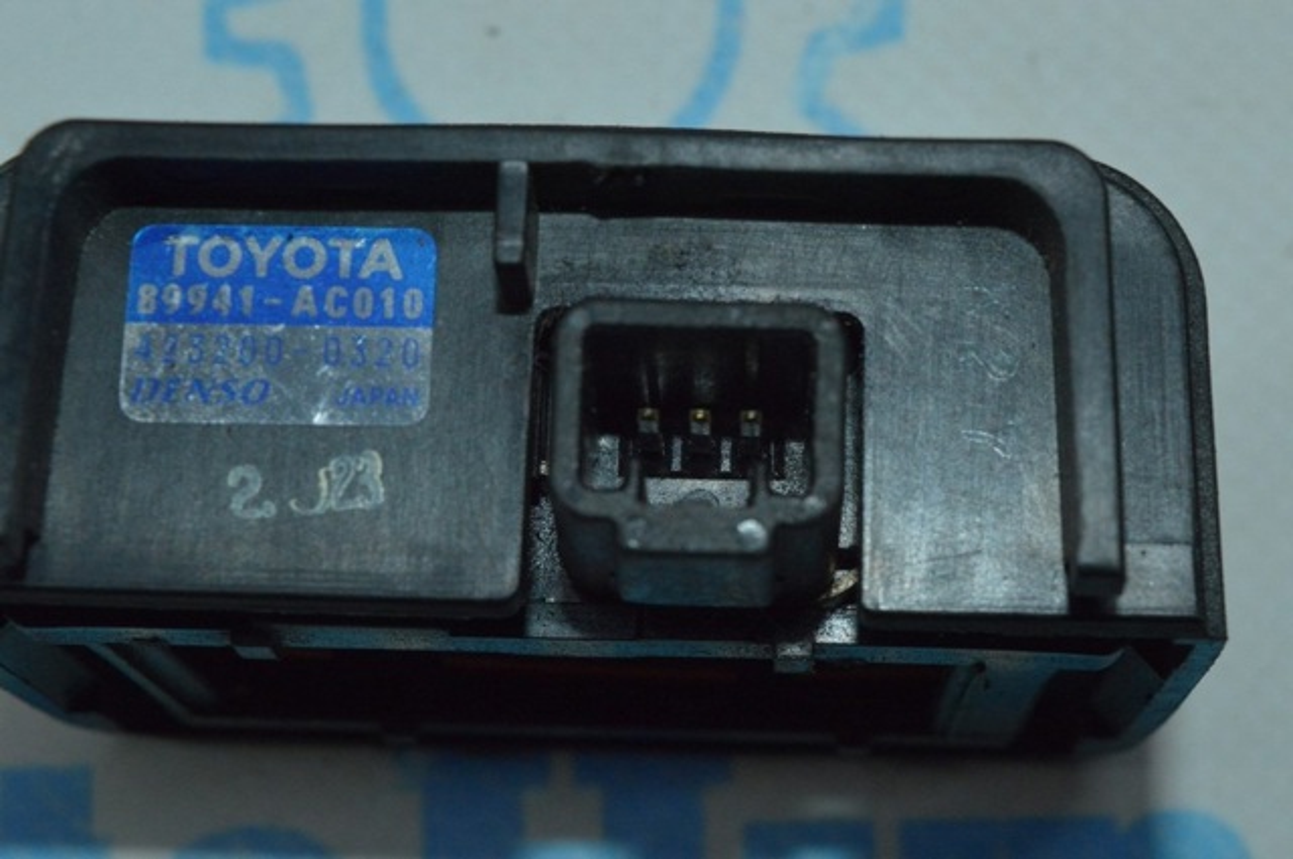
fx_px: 2959
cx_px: 646
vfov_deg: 16.5
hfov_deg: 24.6
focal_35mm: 82
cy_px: 430
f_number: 16
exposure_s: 1/200
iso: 2200
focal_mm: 55
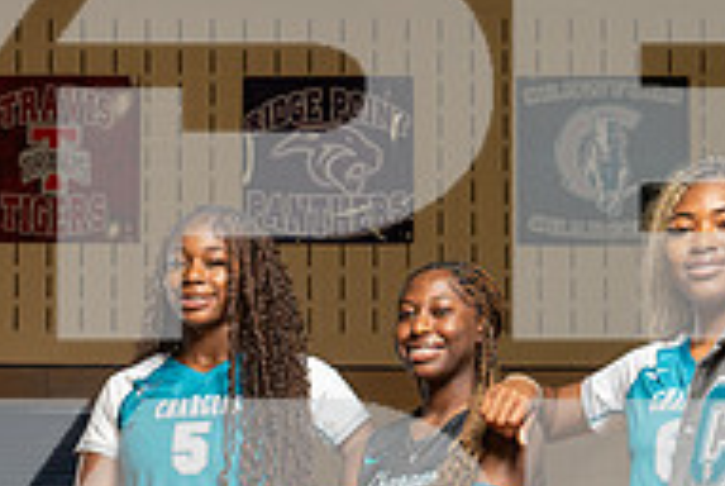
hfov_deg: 19.2
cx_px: -4
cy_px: 602
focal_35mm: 103
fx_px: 2077
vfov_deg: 13.0
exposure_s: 1/250
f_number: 5.6
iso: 500
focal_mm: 34
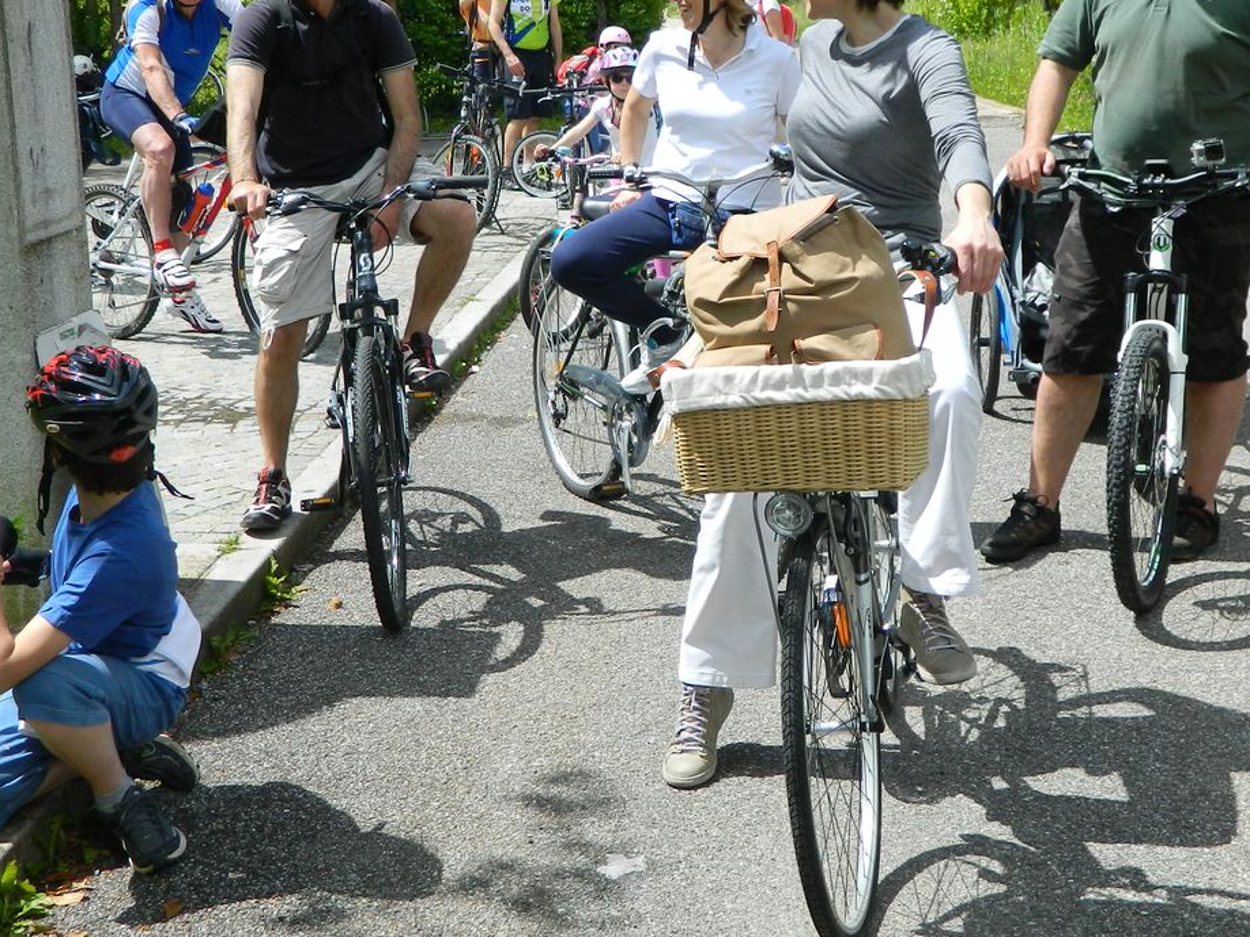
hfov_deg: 35.5
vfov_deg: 26.8
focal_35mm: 54
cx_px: 706
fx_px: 1950
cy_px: 295
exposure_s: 1/800
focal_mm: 5.6
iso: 80
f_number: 3.2
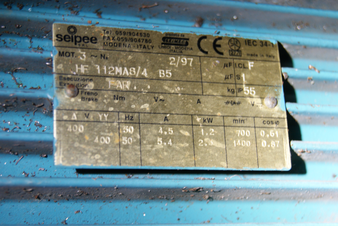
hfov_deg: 24.6
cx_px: 169
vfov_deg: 16.6
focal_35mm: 82
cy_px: 113
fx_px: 776
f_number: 5.6
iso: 400
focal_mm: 55
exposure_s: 1/25
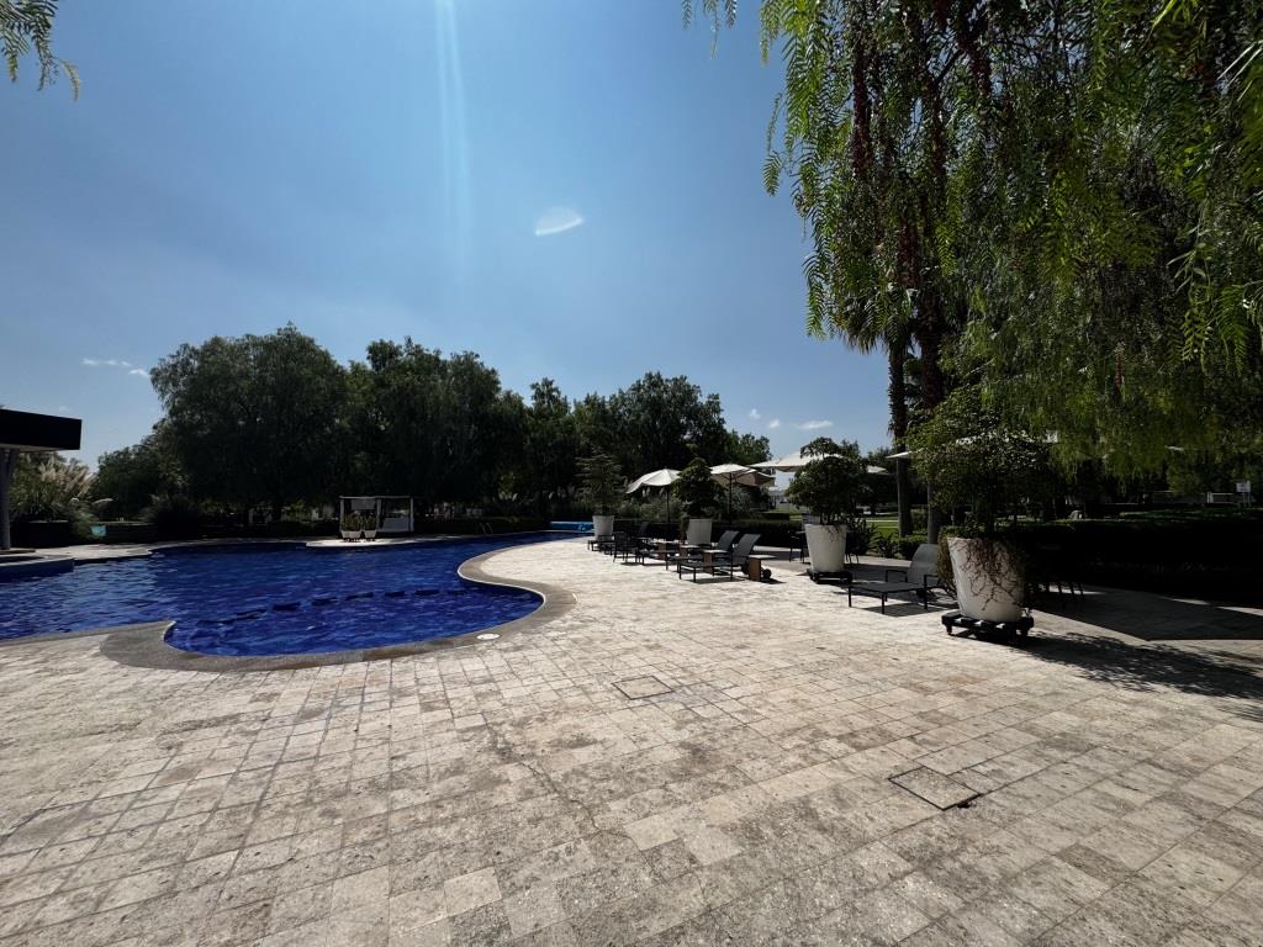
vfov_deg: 85.7
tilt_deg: +1.2
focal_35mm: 14
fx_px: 511
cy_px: 474
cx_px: 632
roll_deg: -0.5
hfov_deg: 102.1
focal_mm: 2.22
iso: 40
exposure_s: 1/4132
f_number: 2.2
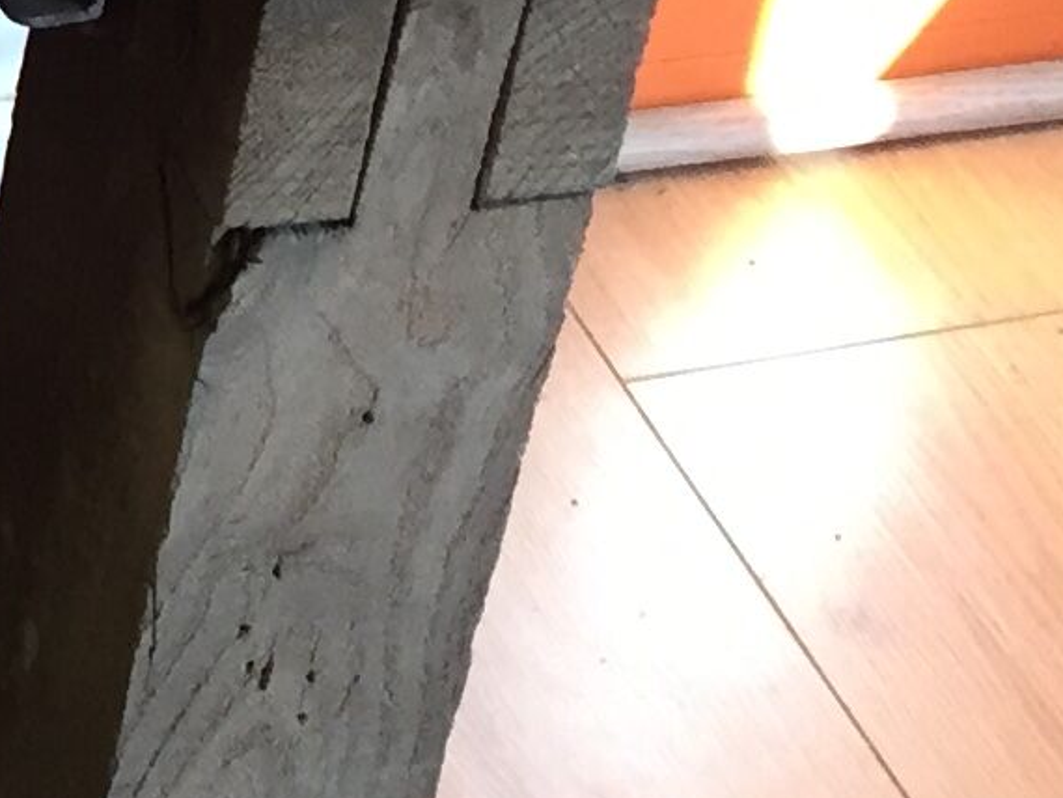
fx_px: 5100
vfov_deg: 8.9
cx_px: -1184
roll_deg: +1.3
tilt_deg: -41.0
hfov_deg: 10.7
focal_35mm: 166
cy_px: 63
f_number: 2.2
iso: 50
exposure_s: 1/33
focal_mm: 4.15
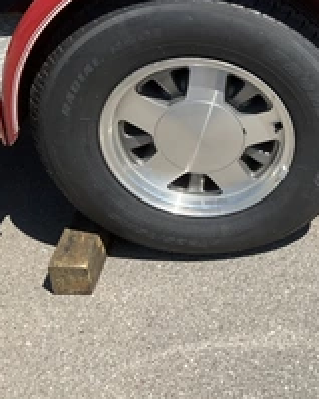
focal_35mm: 57
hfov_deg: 24.6
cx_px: 361
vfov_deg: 32.5
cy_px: 104
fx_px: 673
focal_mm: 3
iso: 25
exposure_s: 1/1490
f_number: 1.8
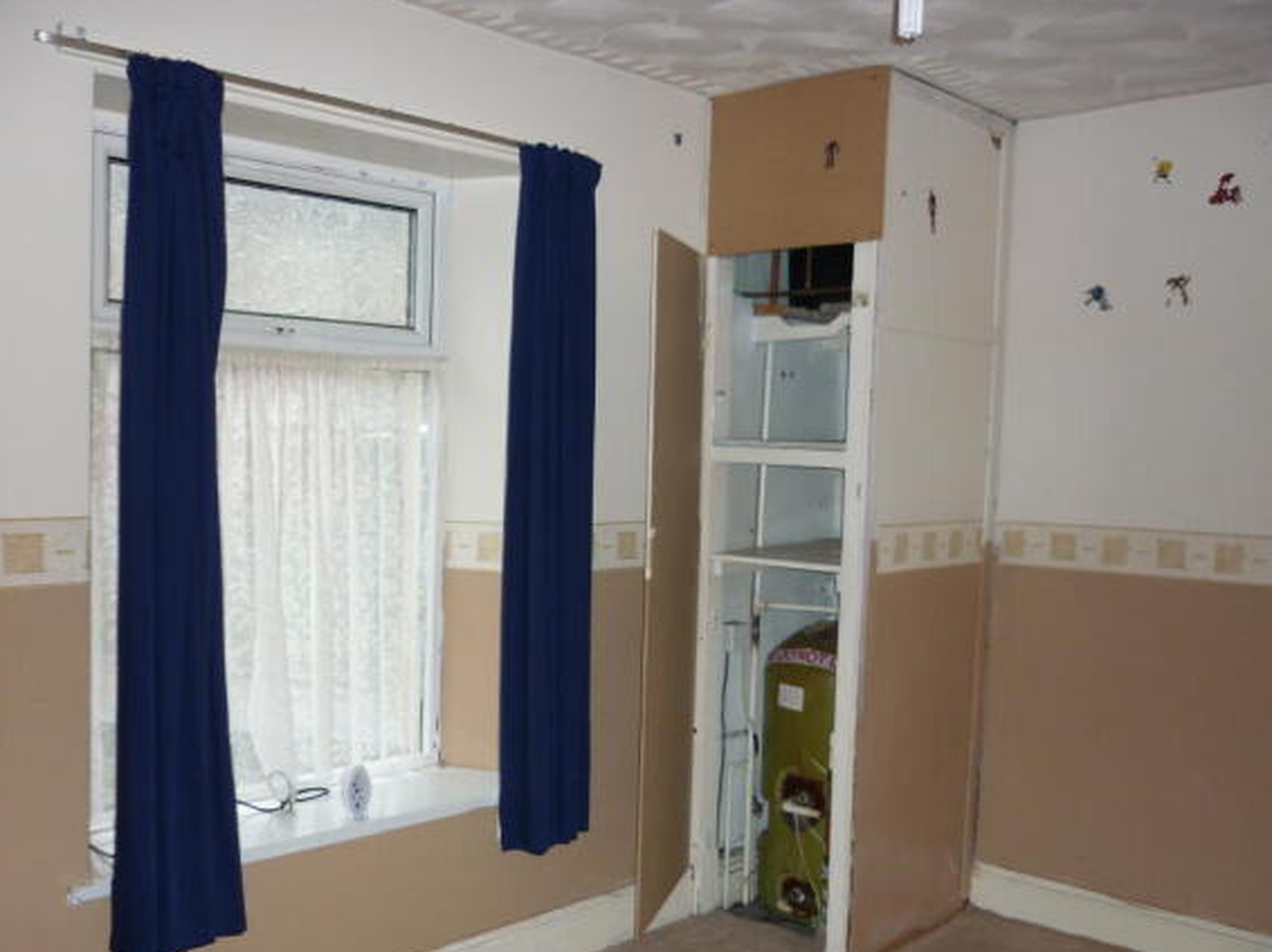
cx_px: 633
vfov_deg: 41.8
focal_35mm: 34
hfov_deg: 54.0
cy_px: 484
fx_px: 1249
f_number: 2.8
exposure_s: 1/30
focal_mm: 5.5
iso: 160
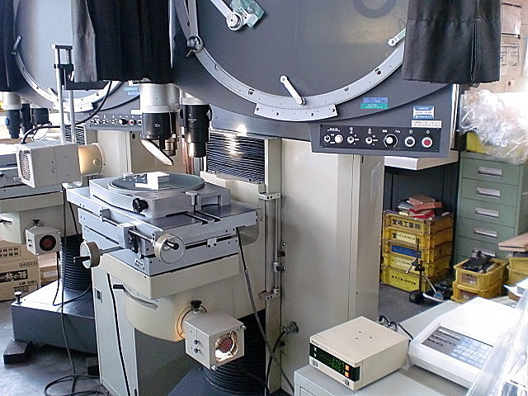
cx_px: 264
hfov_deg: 52.6
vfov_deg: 40.7
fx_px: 534
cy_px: 198
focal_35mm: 35
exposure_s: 1/60
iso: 320
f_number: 3.1
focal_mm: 6.3
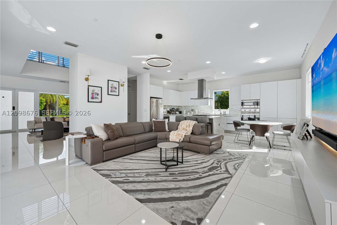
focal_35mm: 14
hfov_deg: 104.3
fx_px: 131
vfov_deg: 81.2
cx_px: 168
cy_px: 112
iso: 100
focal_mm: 14
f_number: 11
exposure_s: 1/6
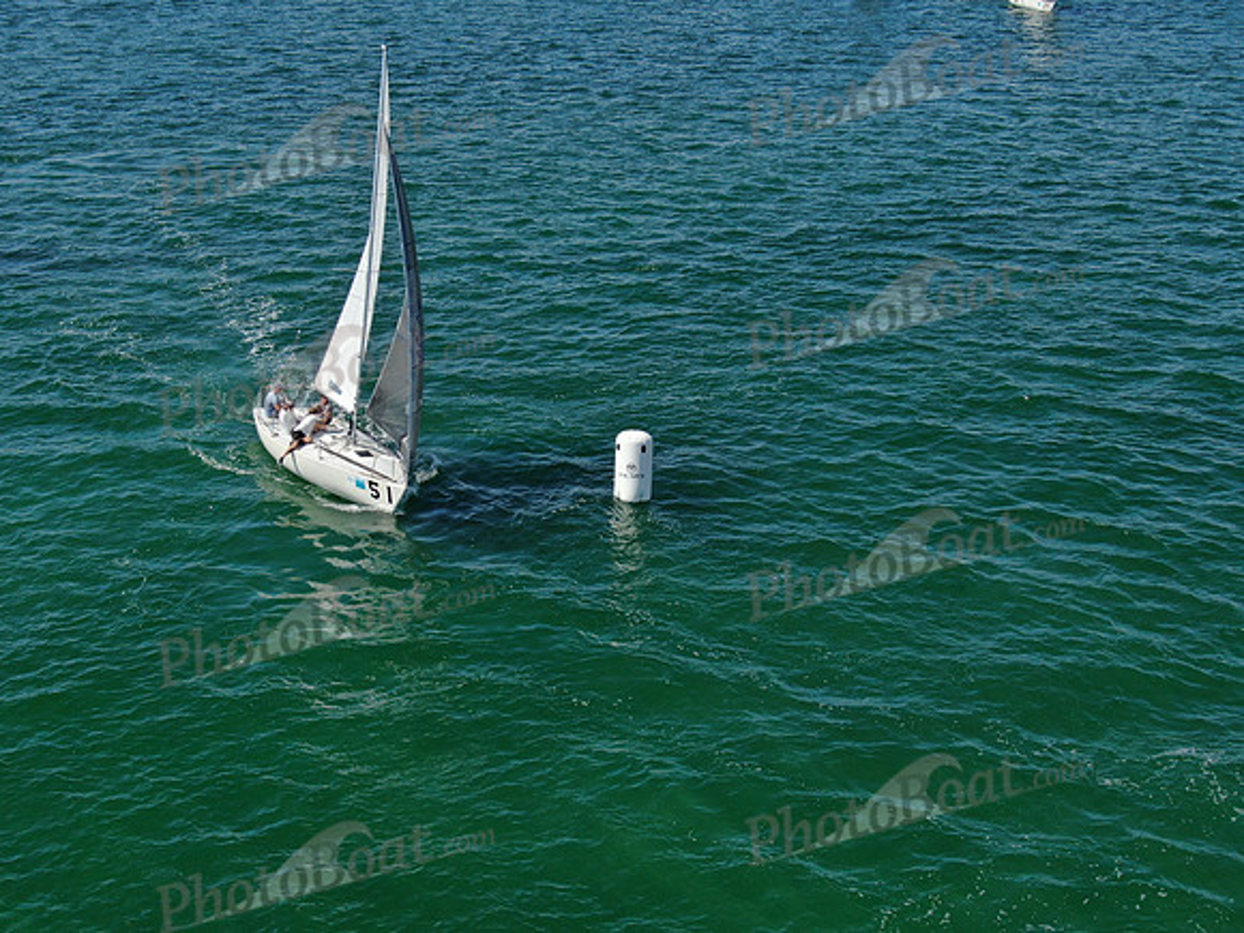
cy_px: 466
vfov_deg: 30.9
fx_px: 1689
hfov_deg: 40.4
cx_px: 622
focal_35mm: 47
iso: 100
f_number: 3.8
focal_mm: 8.42
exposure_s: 1/800
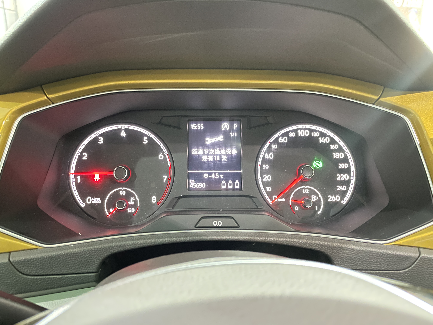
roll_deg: -0.2
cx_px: 216
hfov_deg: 67.3
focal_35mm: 26
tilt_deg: -18.1
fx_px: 325
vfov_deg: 53.1
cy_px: 162
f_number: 1.6
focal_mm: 4.2
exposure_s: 1/7
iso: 1250
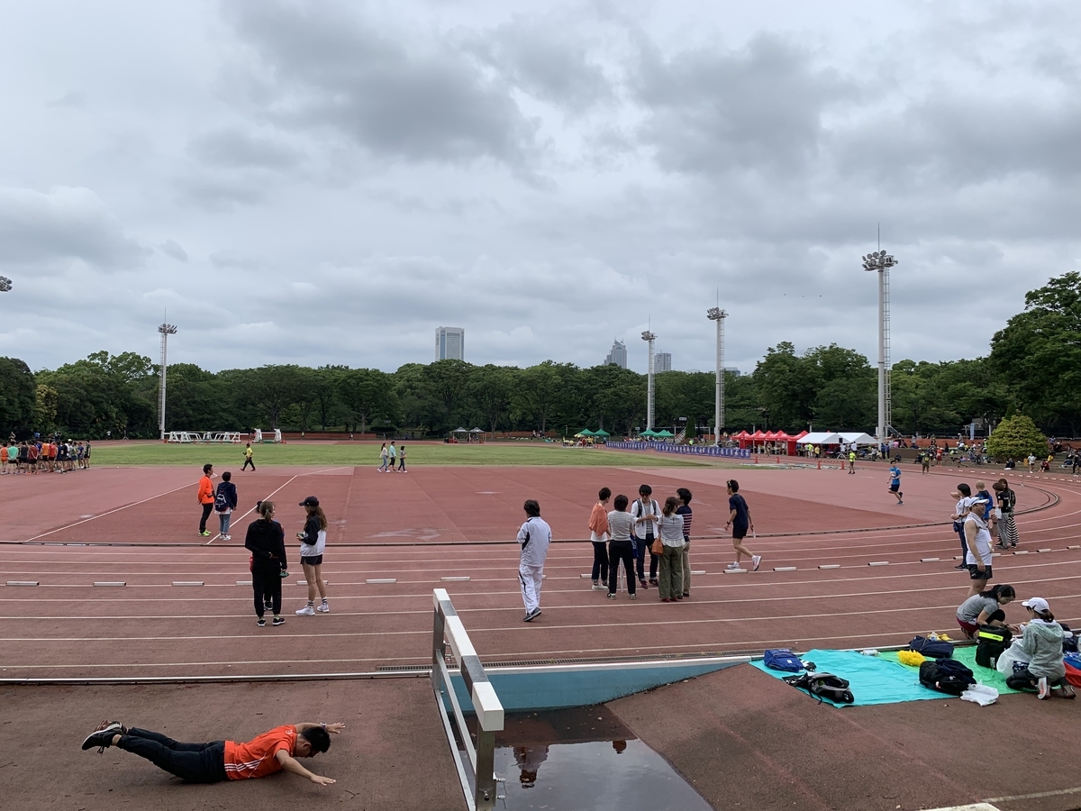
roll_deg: -0.3
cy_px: 406
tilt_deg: +0.1
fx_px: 812
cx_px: 540
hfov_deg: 67.3
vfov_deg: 53.1
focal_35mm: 26
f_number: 1.8
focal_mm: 4.25
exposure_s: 1/3185
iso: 25
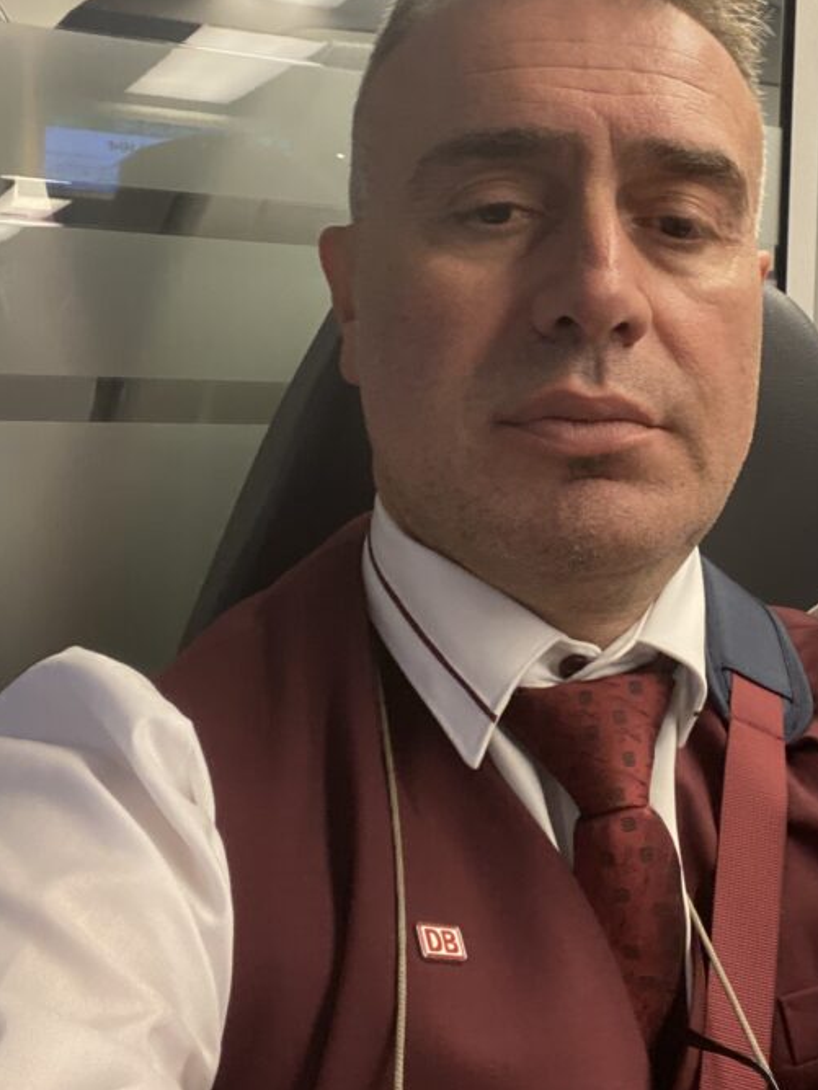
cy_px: 401
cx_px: 620
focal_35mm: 46
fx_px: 1449
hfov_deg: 30.9
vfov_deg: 40.9
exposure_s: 1/59
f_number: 2.2
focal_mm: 2.71
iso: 320
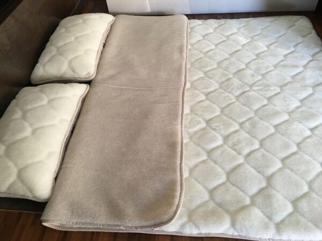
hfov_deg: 61.7
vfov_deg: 48.2
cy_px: 120
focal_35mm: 29
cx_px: 161
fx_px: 270
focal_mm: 4.15
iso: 160
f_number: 2.2
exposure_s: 1/33
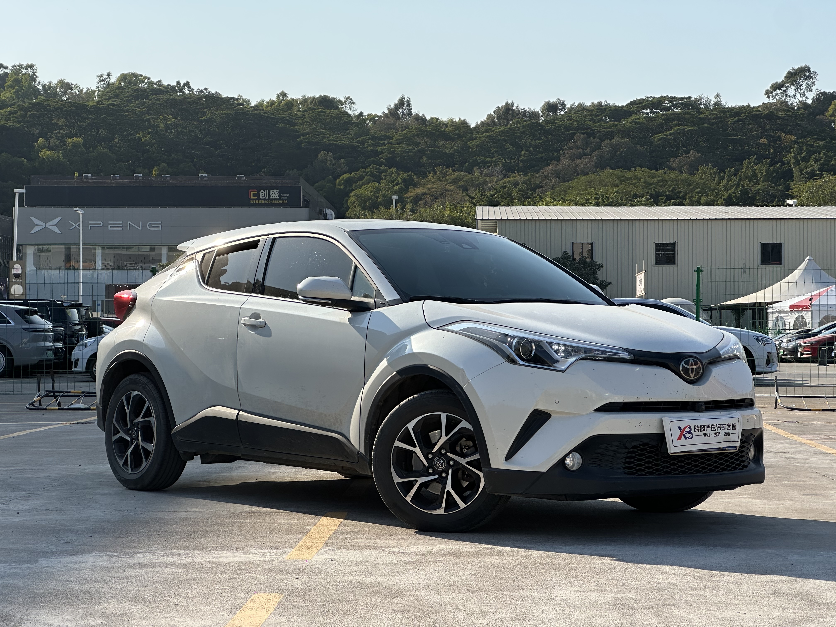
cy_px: 314
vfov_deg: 19.1
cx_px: 418
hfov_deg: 25.3
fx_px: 1860
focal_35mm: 77
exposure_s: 1/968
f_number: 2.8
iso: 32
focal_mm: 9
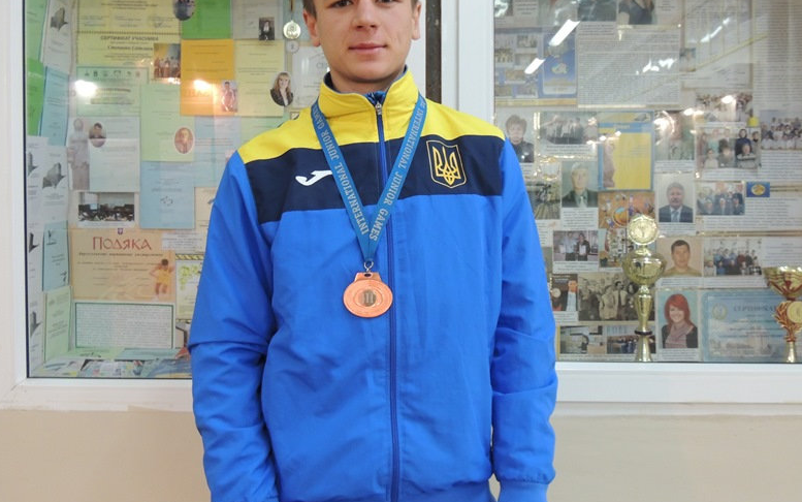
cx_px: 407
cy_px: 199
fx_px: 787
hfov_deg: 54.0
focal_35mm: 36
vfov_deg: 35.2
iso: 500
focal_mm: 5.8
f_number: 3.2
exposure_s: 1/13
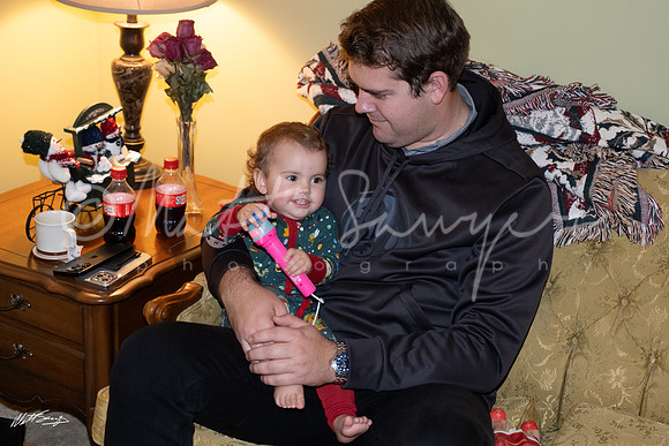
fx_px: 929
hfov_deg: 39.6
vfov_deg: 27.0
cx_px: 334
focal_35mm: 50
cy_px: 223
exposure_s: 1/125
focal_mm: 33.2
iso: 1600
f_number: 2.8
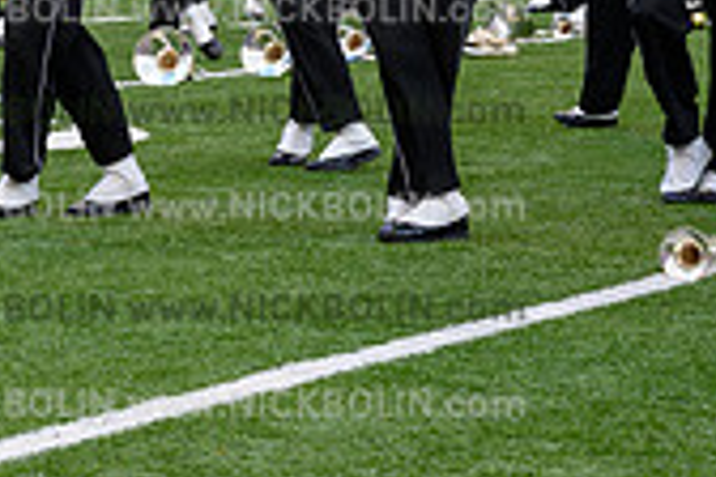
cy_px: -185
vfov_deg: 6.6
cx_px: -473
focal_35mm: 207
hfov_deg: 9.6
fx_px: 4117
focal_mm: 60
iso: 80
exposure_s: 1/100
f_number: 7.1
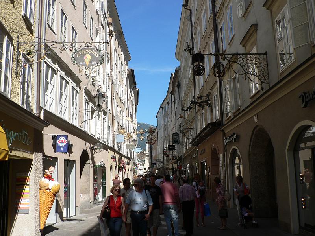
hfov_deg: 51.4
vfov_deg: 39.7
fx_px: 328
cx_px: 158
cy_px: 118
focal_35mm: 36
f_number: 5
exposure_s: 1/400
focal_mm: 6
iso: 80
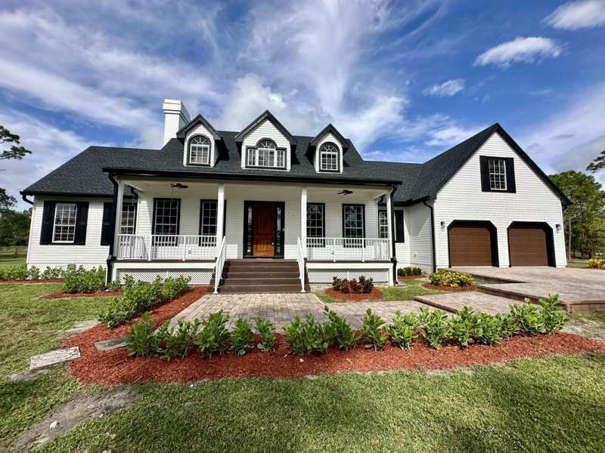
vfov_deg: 85.7
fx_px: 245
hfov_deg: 102.1
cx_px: 302
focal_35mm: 14
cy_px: 226
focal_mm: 2.22
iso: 50
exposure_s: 1/2353
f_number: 2.2
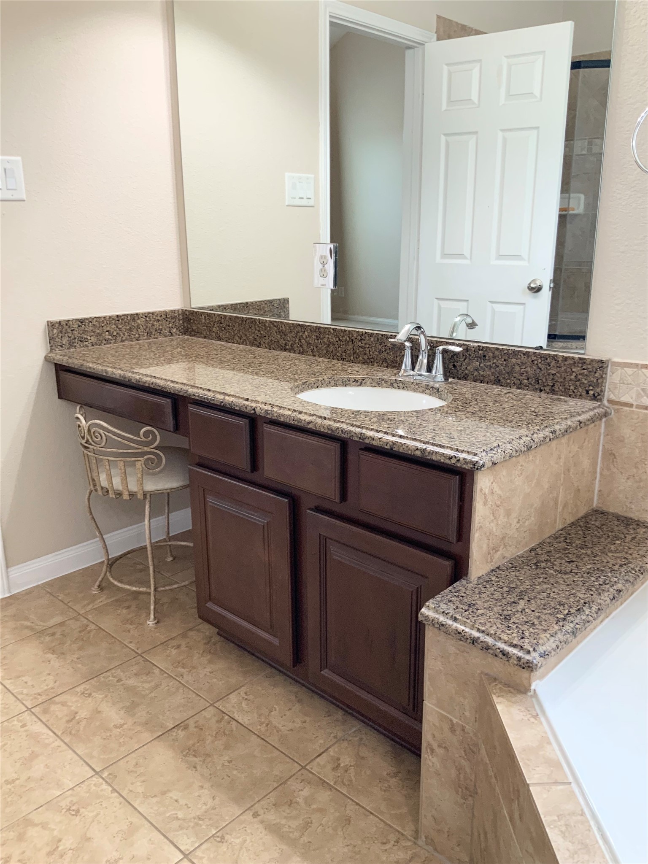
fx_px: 724
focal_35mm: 29
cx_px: 324
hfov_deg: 48.2
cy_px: 432
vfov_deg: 61.7
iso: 80
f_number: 1.8
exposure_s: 1/60
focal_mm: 3
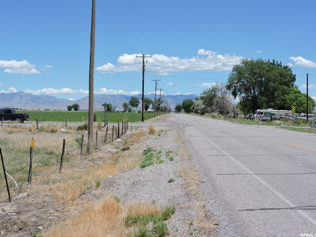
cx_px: 158
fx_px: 456
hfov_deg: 38.2
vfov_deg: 29.1
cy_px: 118
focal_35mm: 50
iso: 100
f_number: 3.6
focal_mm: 8.9
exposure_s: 1/1250
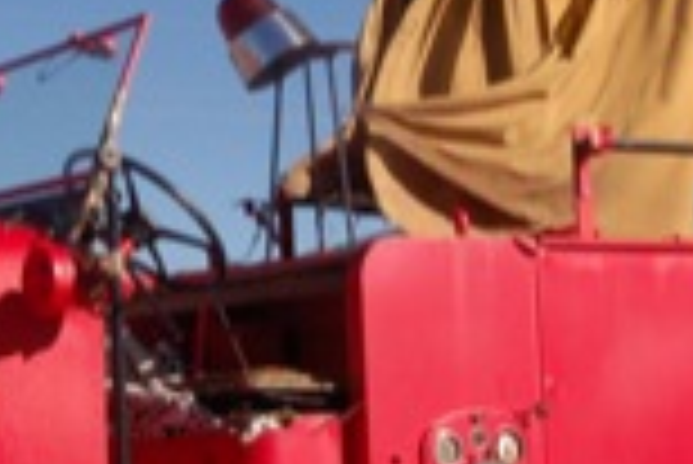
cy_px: 97
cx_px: 158
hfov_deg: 17.2
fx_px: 2275
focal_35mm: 118
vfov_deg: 11.6
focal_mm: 19
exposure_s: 1/640
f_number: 13
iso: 800
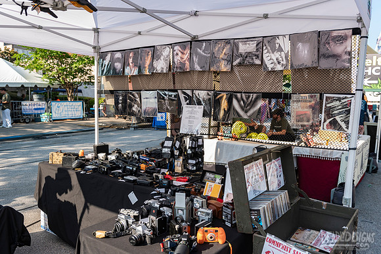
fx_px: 328
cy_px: 127
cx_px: 190
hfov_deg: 60.3
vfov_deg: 42.3
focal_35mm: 31
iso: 400
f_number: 4
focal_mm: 31
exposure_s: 1/1000
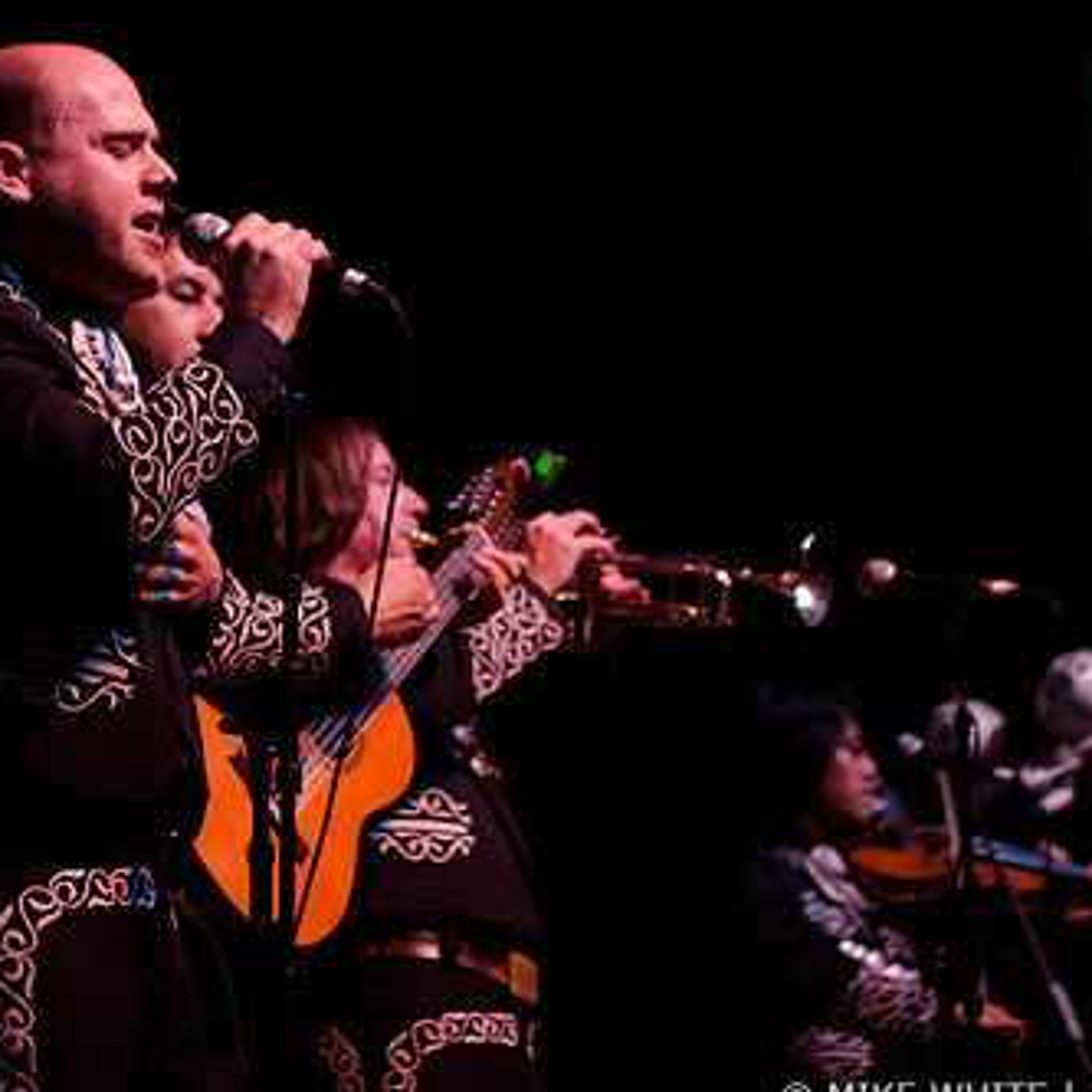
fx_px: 5532
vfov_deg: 11.3
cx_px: 554
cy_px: 495
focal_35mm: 155
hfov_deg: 11.3
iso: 1000
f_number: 2.8
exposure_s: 1/250
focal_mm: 70
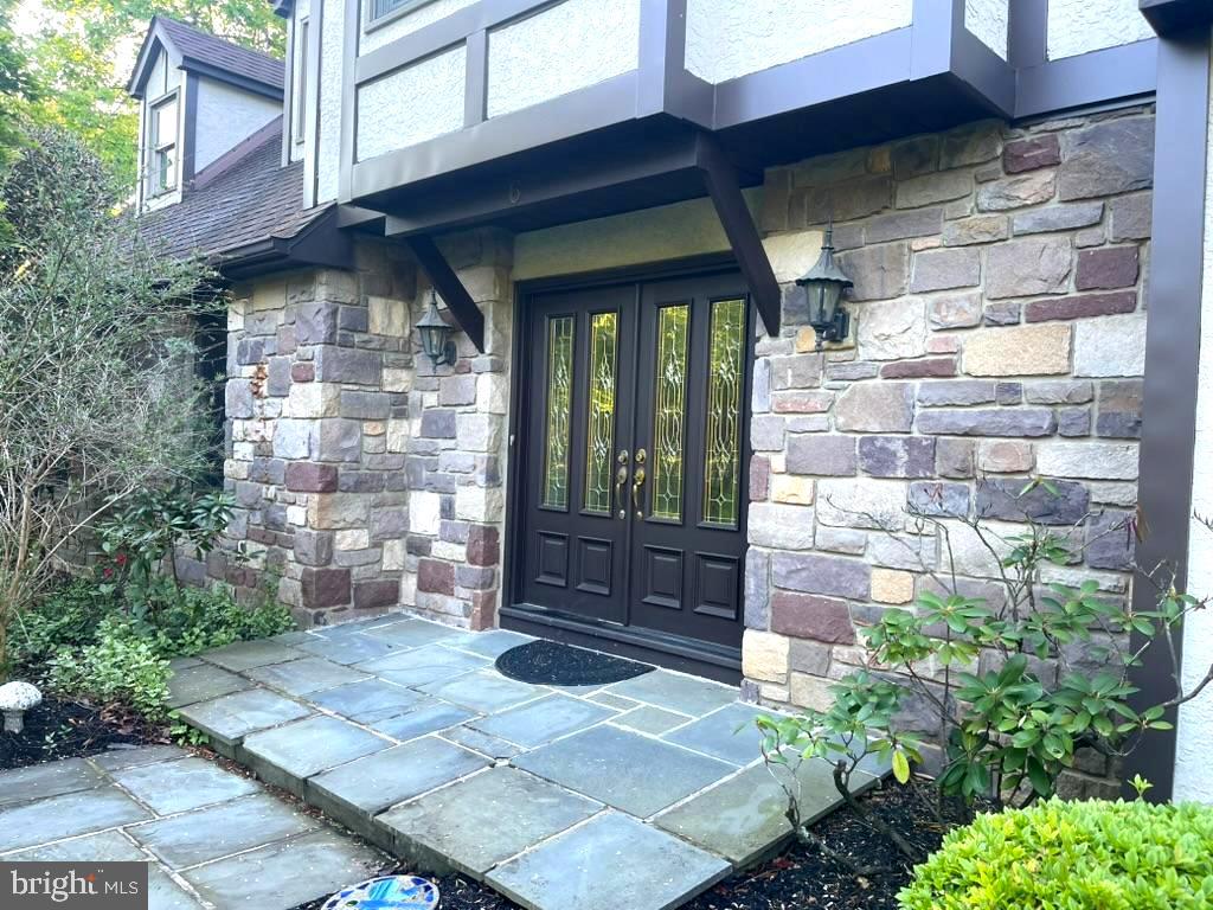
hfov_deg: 69.4
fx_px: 876
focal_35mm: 25
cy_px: 455
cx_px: 606
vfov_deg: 54.9
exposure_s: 1/121
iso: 80
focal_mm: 5.1
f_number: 1.6
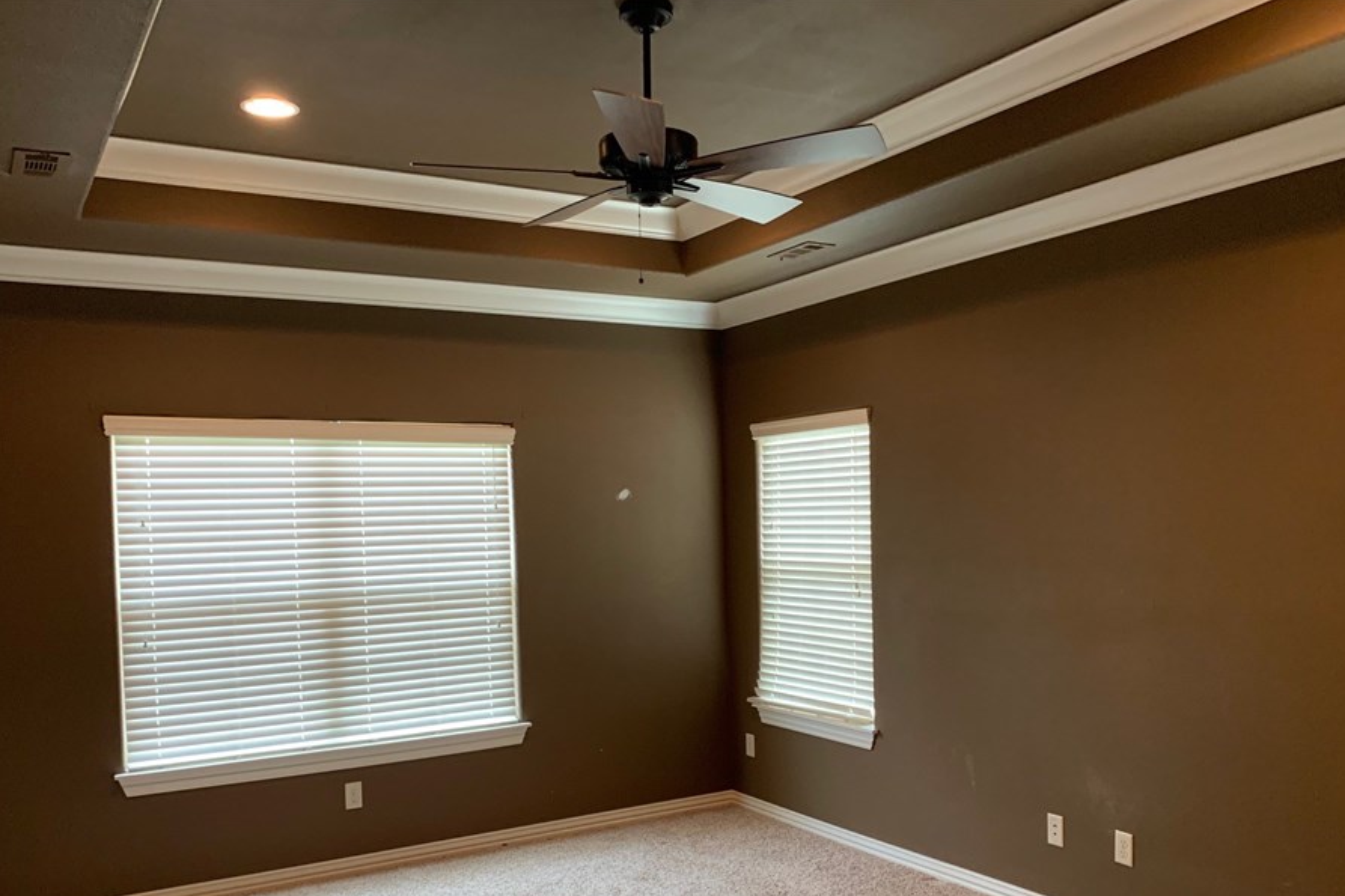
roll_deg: +1.5
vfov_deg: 41.9
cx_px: 663
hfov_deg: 60.3
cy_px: 574
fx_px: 1158
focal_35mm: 31
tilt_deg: -2.8
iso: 160
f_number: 1.8
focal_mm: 4.25
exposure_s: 1/60
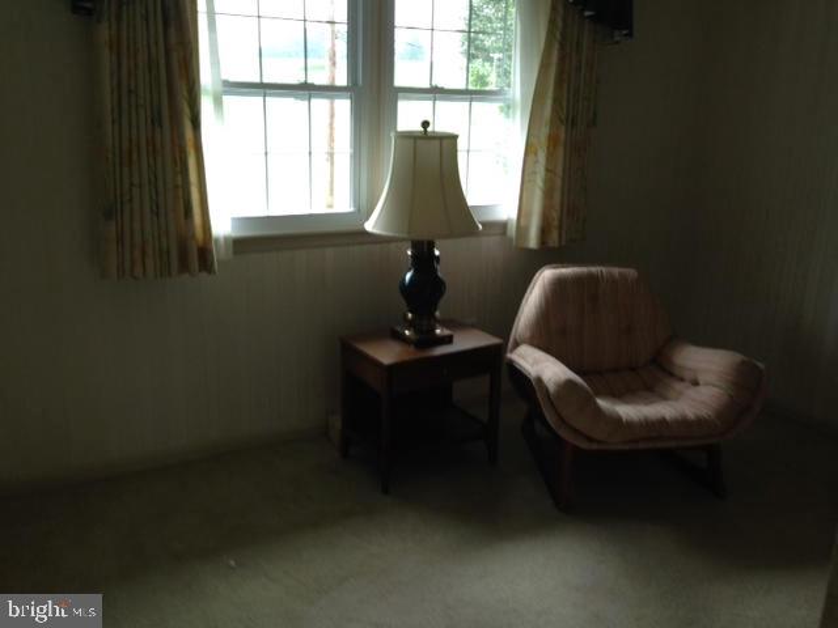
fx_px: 799
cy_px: 314
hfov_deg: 55.4
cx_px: 419
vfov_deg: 42.9
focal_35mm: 33
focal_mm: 4.12
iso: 50
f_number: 2.4
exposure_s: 1/20
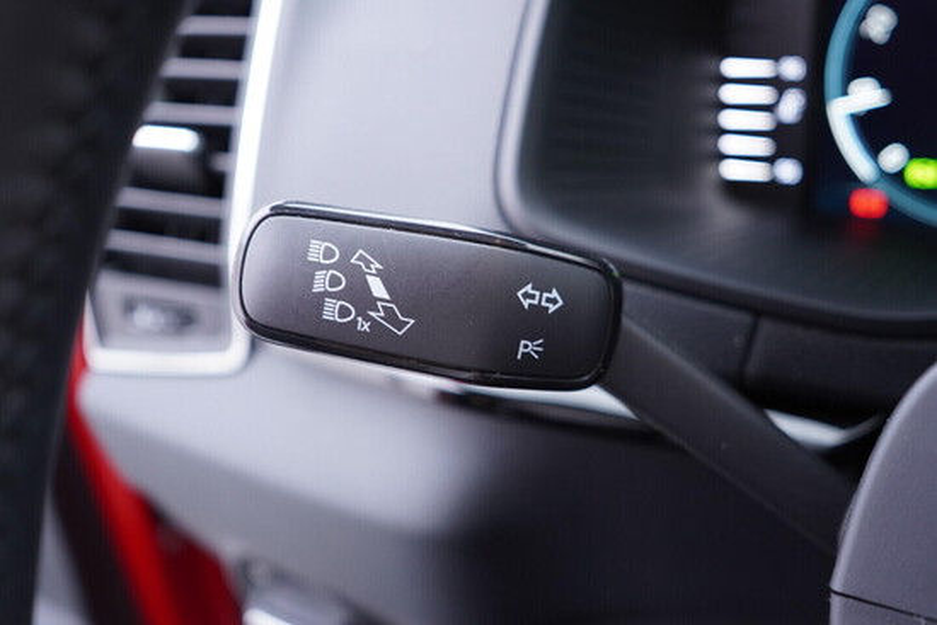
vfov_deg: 36.9
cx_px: 468
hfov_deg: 53.1
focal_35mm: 36
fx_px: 937
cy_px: 312
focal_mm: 24
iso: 400
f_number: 2.8
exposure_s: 1/40
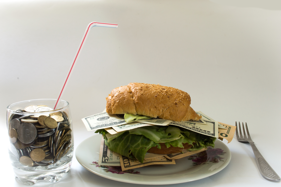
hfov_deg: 46.4
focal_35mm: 42
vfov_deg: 31.8
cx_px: 140
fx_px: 328
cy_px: 94
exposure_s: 1
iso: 100
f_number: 18
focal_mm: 28
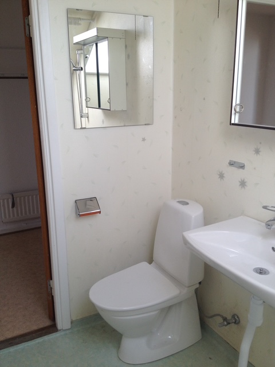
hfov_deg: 40.7
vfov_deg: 52.6
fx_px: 371
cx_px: 138
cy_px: 184
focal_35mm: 35
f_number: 2.4
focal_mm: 4.28
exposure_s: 1/121
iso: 50
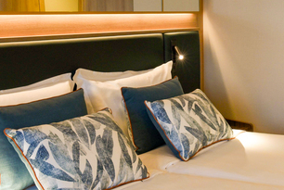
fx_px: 545
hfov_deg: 28.0
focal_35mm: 69
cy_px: 36
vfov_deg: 19.6
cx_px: 264
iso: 1000
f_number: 14
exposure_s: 1/10
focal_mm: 32
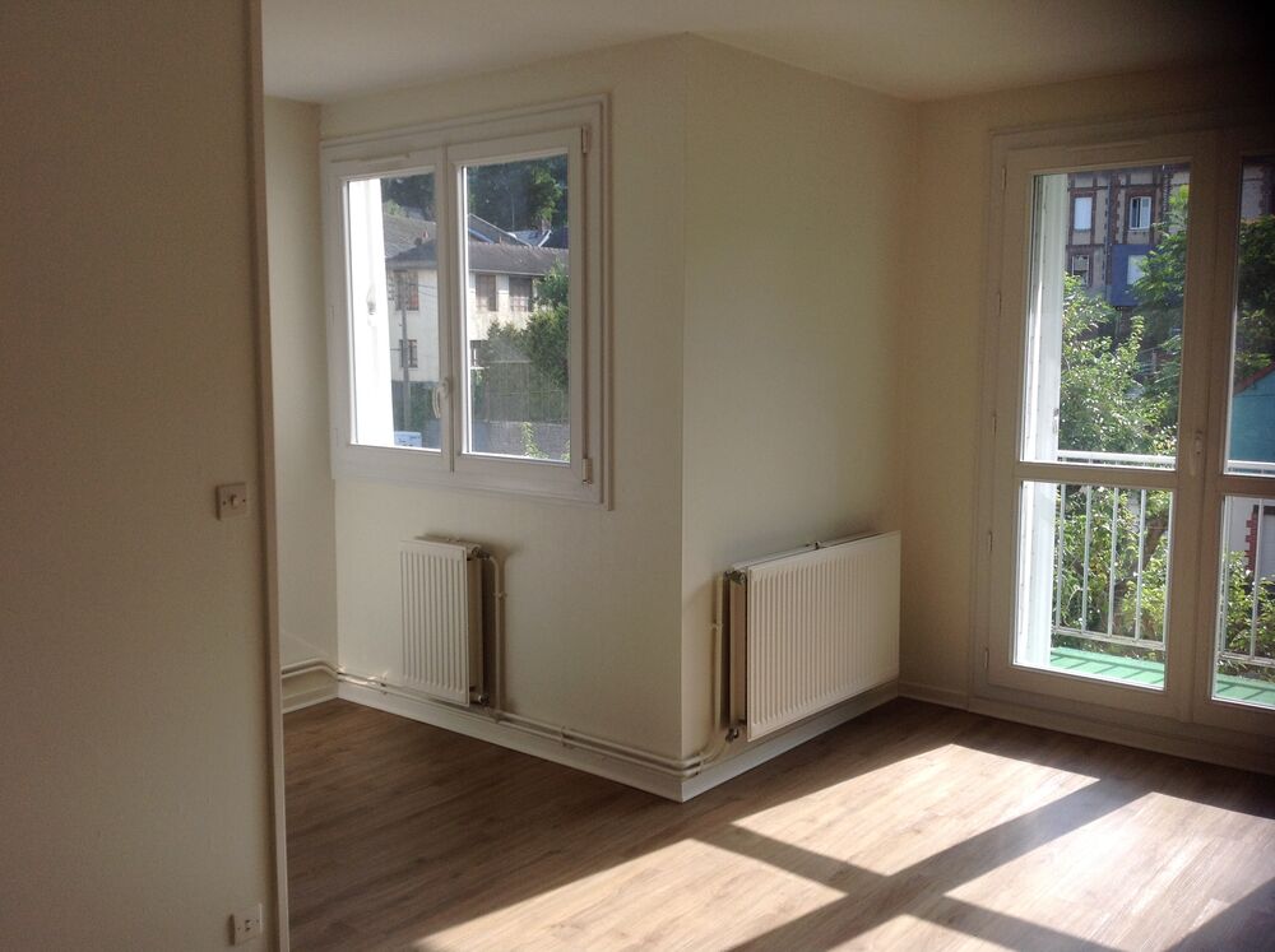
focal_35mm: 35
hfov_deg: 52.7
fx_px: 1287
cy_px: 476
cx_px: 638
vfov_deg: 40.6
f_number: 2.4
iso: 50
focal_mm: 4.28
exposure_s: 1/593
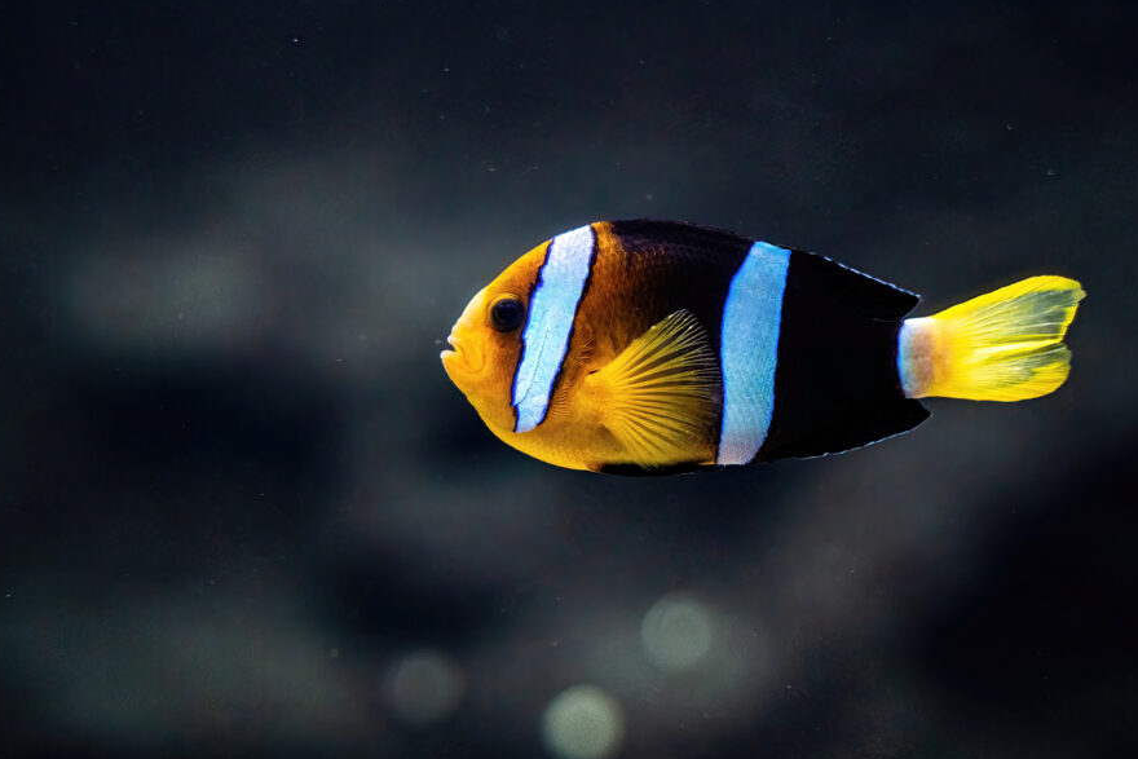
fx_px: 1802
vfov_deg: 23.8
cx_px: 564
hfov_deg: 35.0
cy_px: 417
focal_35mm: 57
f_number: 2.8
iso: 2500
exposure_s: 1/640
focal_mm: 49
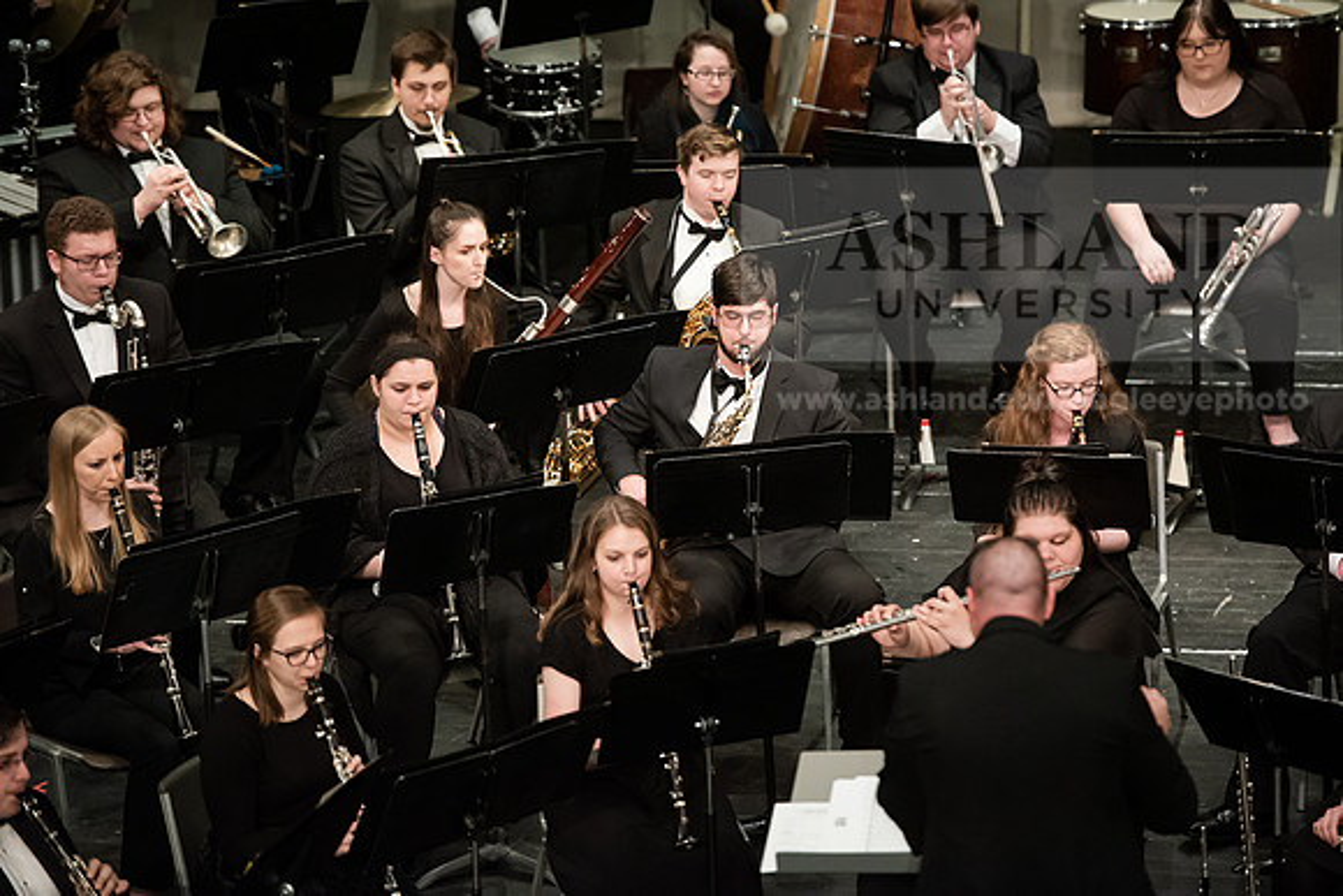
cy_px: 448
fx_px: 6530
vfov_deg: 7.9
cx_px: 672
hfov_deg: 11.7
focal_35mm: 175
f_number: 3.2
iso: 3200
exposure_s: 1/250
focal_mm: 175
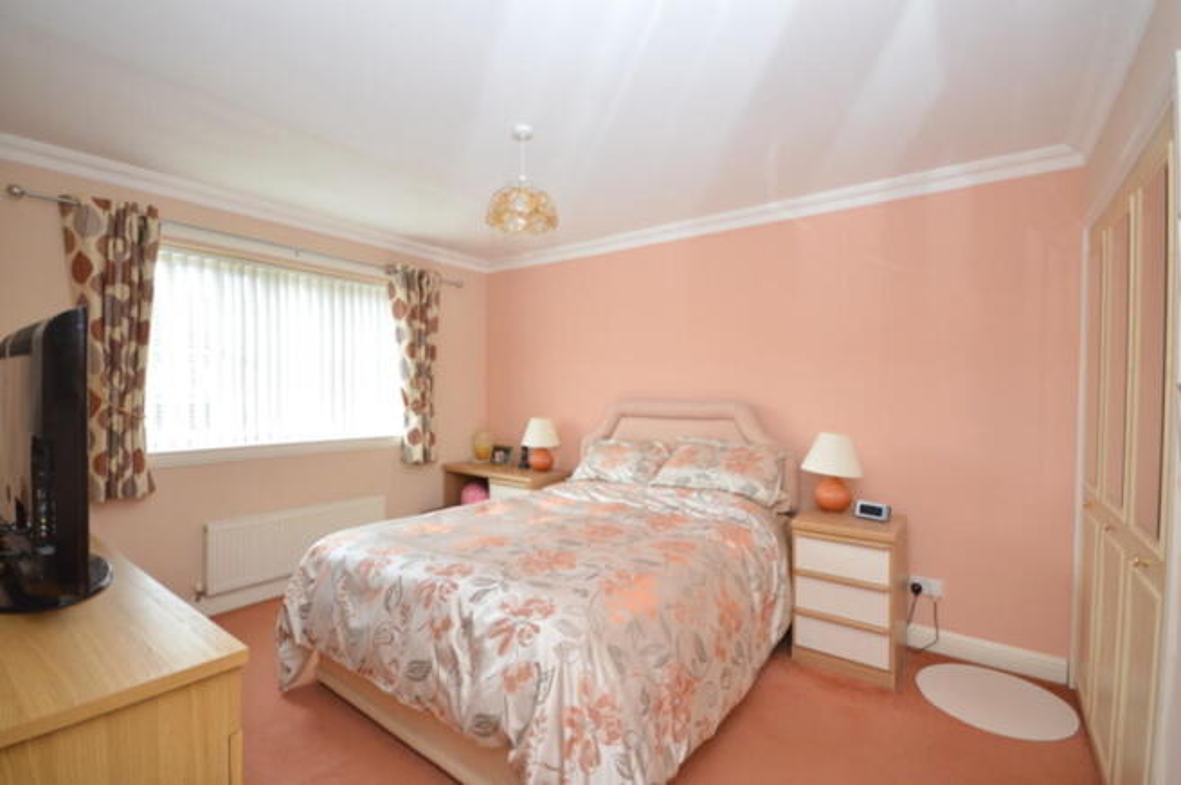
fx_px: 492
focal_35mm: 15
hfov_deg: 100.4
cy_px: 392
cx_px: 590
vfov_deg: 77.2
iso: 400
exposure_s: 1/80
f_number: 4.5
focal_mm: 10
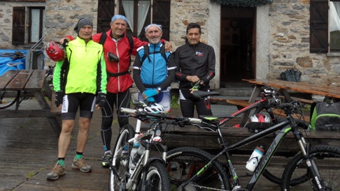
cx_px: 201
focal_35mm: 43
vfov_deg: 26.9
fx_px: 388
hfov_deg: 47.1
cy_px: 22
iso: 80
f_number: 3.2
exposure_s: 1/180
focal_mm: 3.9
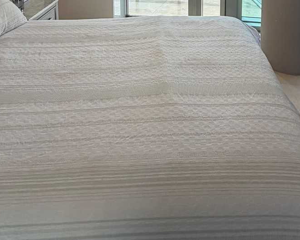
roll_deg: -0.1
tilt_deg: -6.1
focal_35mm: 33
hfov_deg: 53.2
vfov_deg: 34.9
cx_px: 200
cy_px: -51
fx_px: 293
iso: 64
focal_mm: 2.22
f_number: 2.2
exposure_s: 1/127
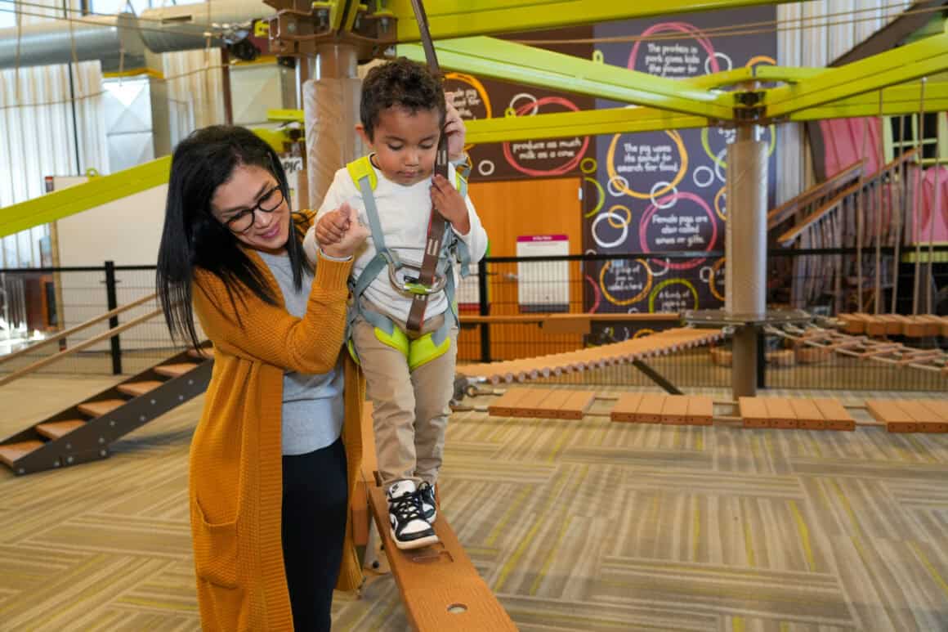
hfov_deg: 63.7
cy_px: 316
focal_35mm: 29
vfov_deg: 44.9
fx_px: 764
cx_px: 474
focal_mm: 29
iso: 1600
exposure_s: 1/160
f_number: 5
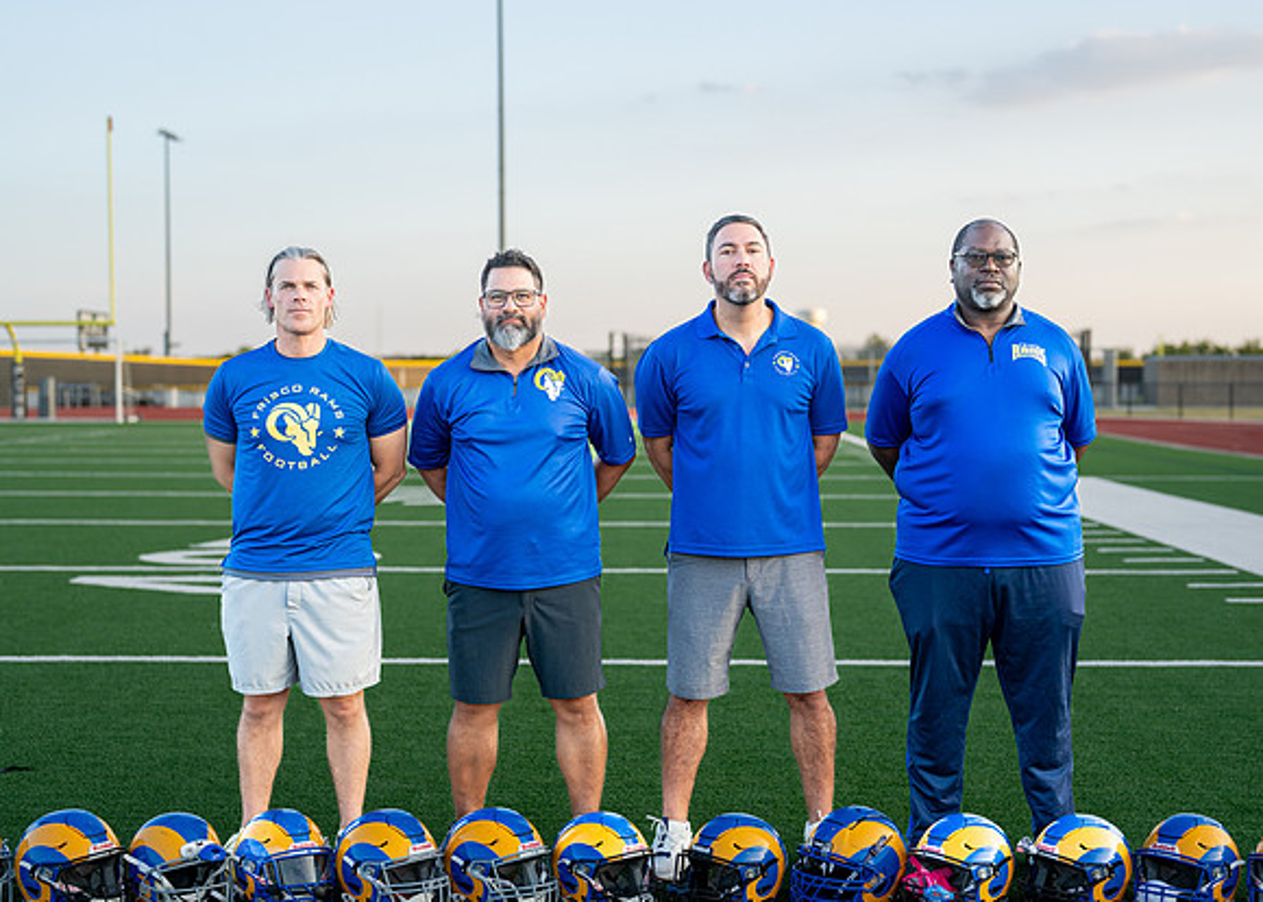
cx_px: 658
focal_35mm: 57
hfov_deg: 34.5
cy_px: 472
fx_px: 2034
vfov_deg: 25.0
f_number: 2.2
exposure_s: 1/320
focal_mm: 50
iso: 100
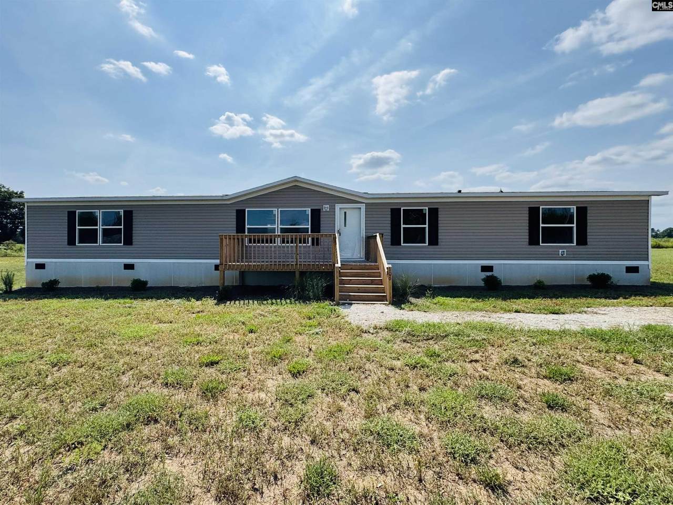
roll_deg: -1.8
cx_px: 336
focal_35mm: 14
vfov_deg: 85.7
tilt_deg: -0.3
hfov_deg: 102.1
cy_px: 252
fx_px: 272
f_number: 2.2
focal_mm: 2.22
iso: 50
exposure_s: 1/3906
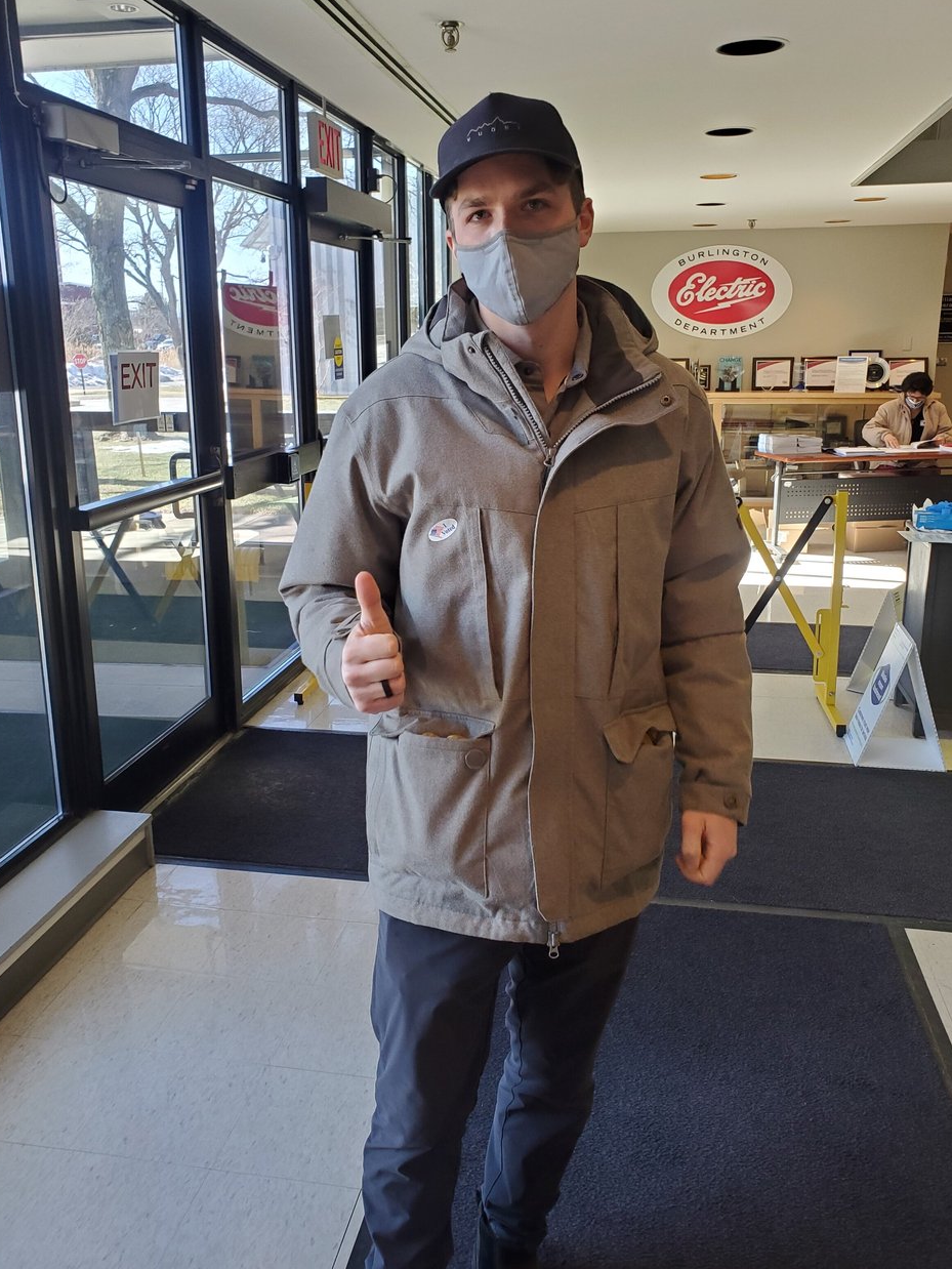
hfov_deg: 49.8
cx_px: 466
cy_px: 624
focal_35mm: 28
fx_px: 1026
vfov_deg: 63.4
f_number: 2.4
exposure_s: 1/59
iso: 200
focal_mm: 4.3
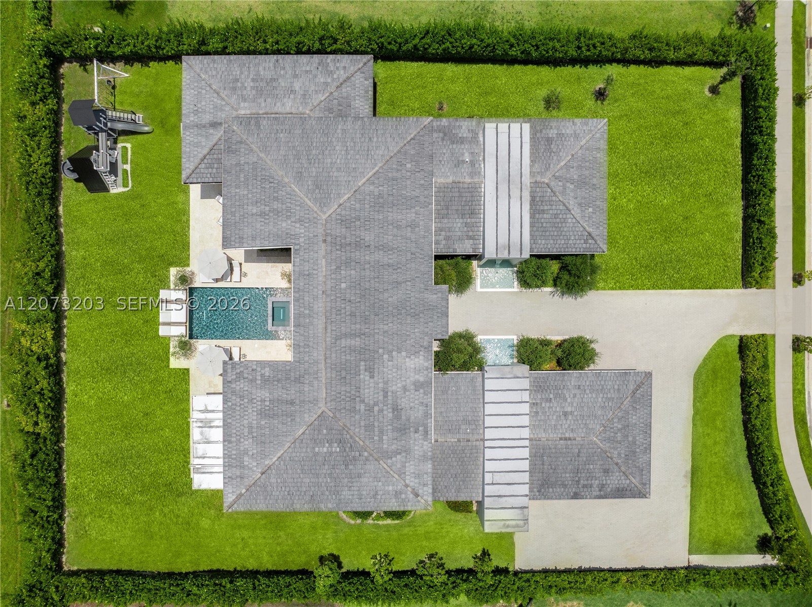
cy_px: 304
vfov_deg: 56.7
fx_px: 563
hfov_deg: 71.6
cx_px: 406
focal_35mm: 24
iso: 100
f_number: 2.8
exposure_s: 1/640
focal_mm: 12.29
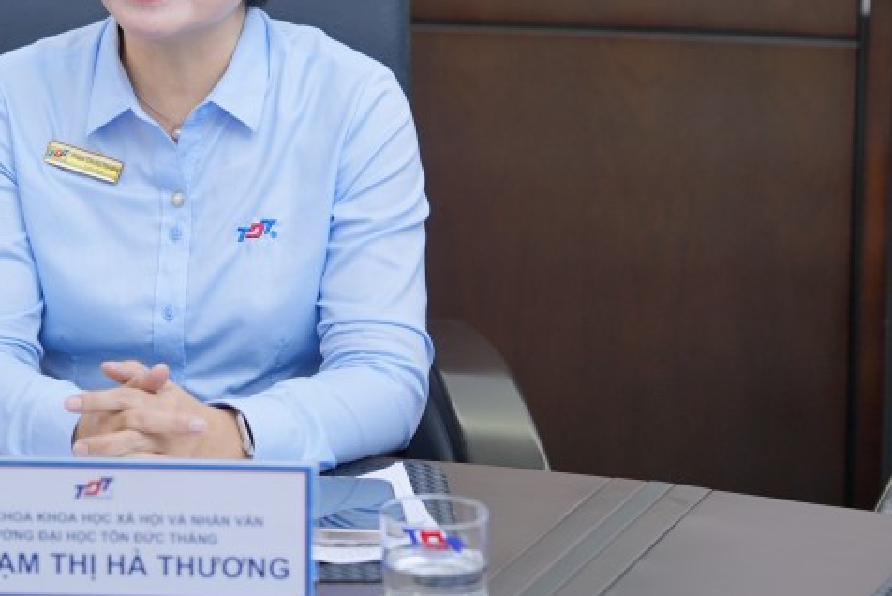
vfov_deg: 9.3
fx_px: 3644
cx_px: 167
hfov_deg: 13.9
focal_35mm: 147
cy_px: 48
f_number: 2.8
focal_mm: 70
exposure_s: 1/100
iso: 320
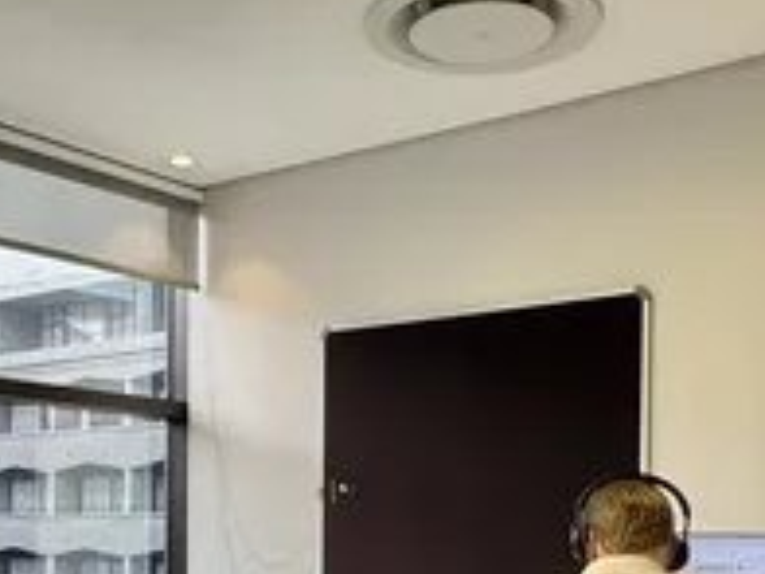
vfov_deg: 24.5
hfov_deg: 33.8
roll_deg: -0.6
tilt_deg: -2.0
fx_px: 1260
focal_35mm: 57
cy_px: 566
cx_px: 394
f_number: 2.2
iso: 64
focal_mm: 2.22
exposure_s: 1/100
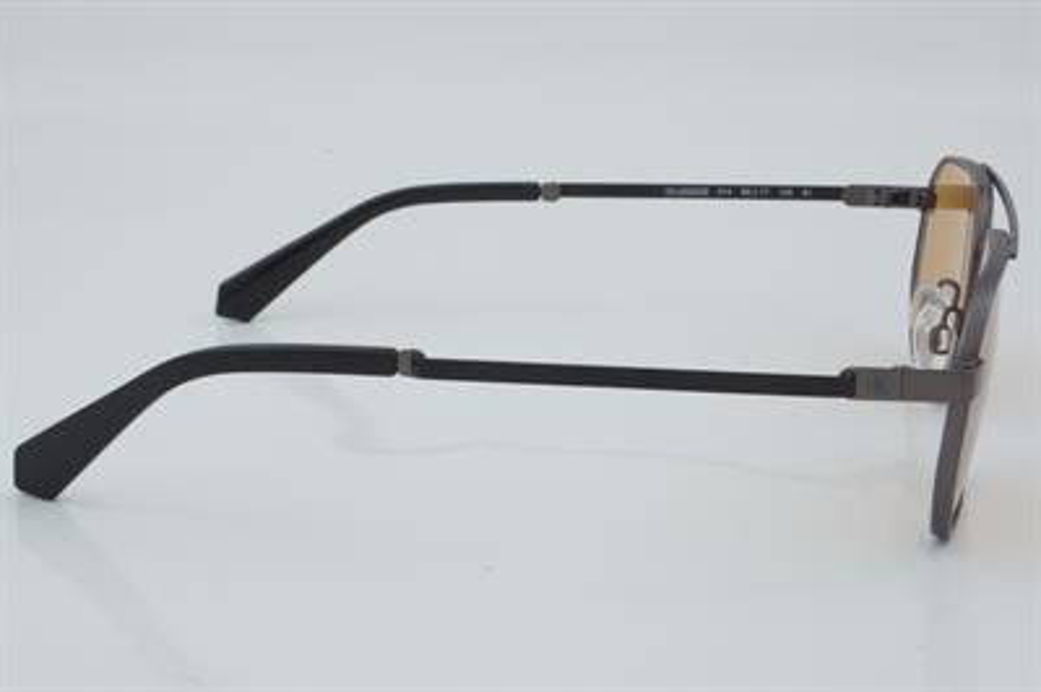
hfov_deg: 27.0
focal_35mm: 75
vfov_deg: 18.2
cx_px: 520
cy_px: 346
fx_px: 2167
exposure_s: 1/4
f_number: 29
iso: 100
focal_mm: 50
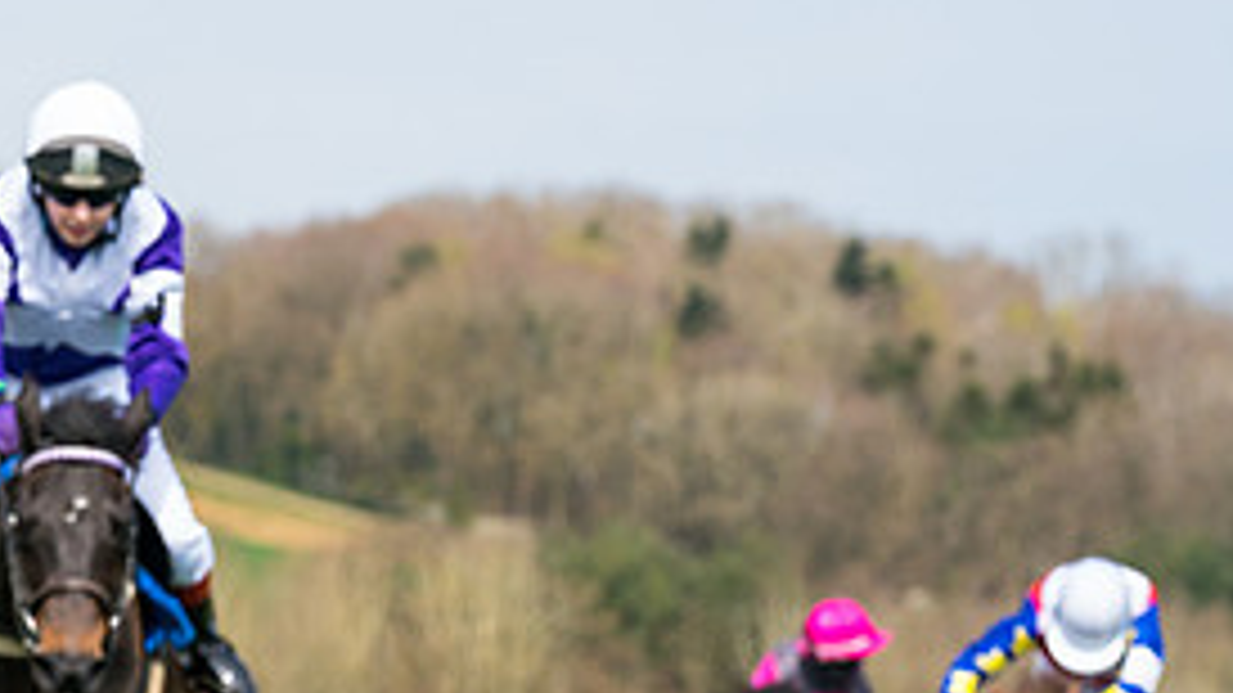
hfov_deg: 6.2
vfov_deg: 3.5
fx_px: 11375
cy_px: 423
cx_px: -191
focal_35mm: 348
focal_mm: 135
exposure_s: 1/1000
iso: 400
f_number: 6.3
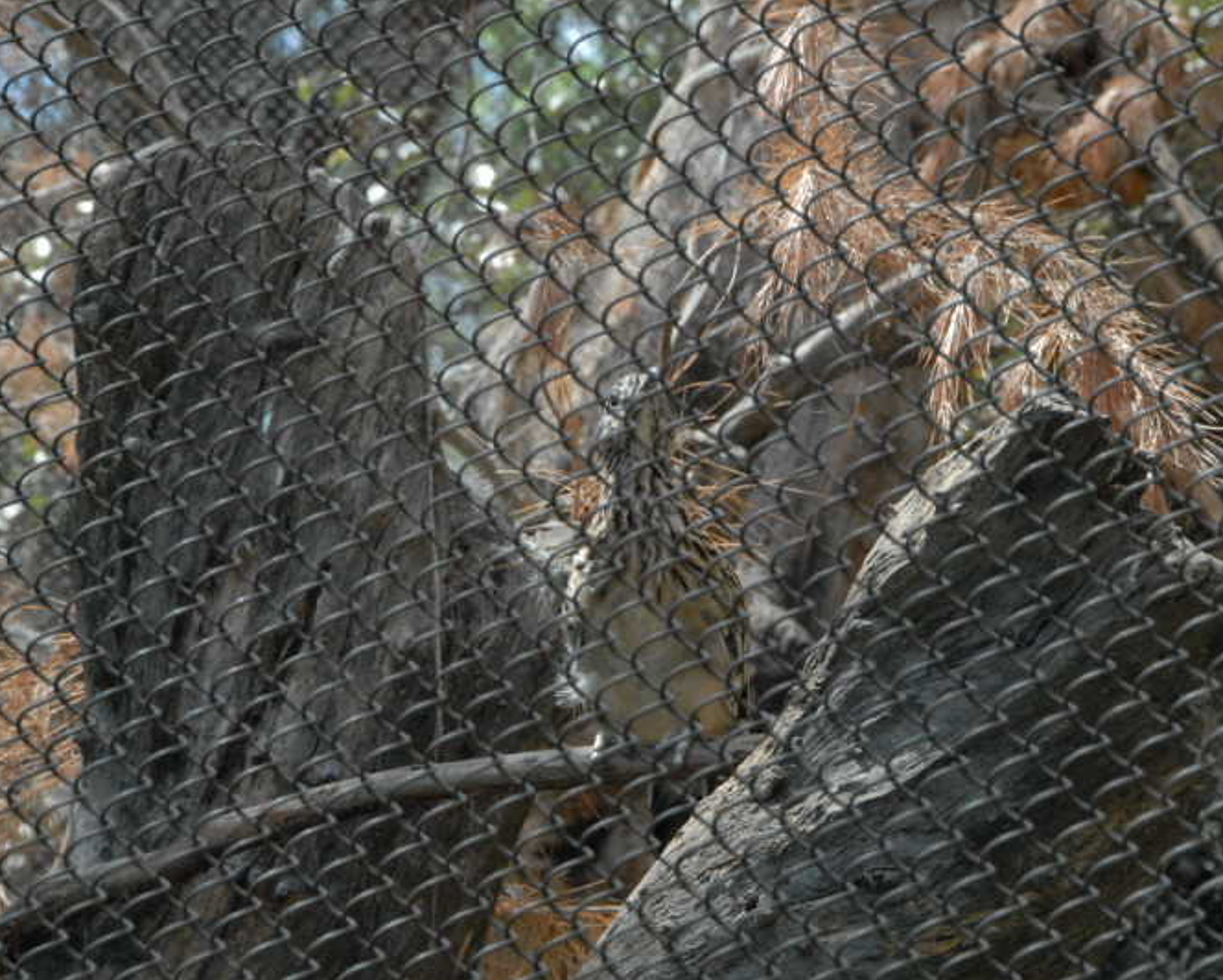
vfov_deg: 8.1
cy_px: 491
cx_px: 641
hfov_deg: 10.2
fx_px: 6881
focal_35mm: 190
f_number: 16
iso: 1100
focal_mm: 112
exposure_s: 1/125
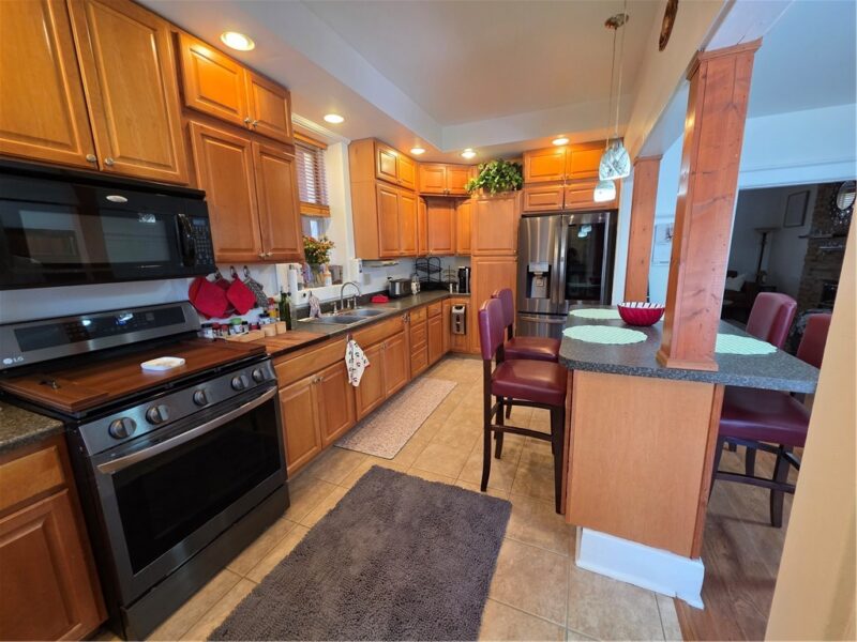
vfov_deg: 89.9
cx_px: 428
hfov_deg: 106.2
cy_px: 321
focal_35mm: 13
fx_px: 322
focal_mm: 2.2
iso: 250
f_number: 1.9
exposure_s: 1/60
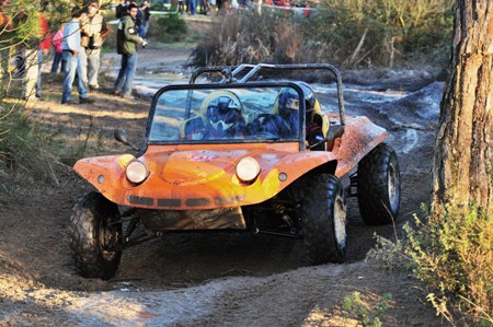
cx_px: 246
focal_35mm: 117
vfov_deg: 11.7
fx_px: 1600
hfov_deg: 17.5
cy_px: 164
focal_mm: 78
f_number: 3.5
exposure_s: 1/500
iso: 1000
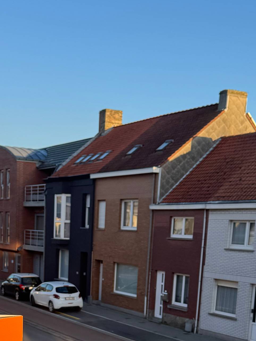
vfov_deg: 28.1
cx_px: 76
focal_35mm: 64
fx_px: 631
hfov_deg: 22.8
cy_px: 355
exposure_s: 1/1869
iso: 80
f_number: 1.78
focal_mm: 6.76
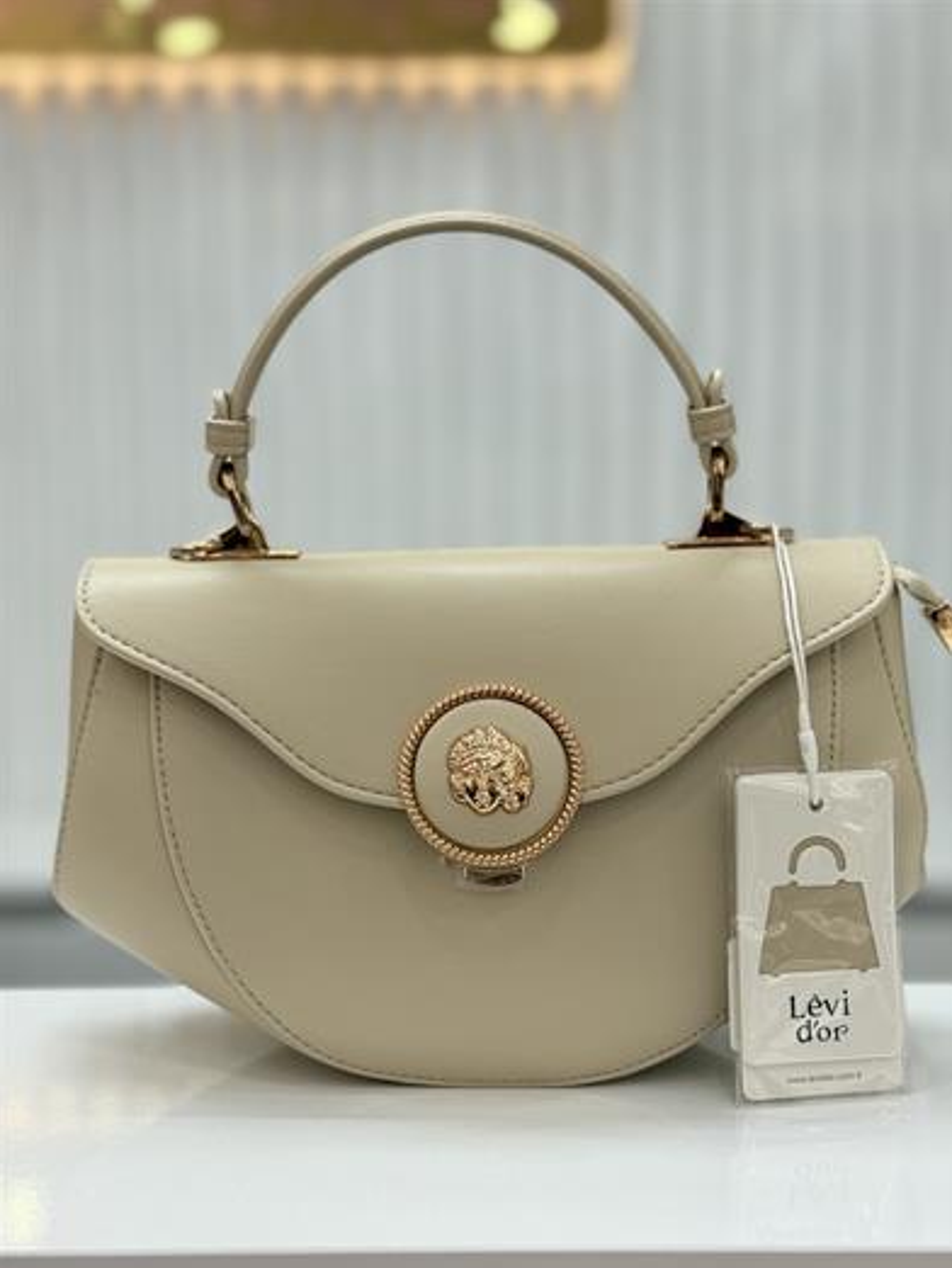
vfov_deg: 38.9
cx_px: 483
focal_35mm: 49
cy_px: 645
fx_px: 1795
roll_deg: +0.2
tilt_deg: -6.3
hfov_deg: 29.7
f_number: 1.78
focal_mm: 6.76
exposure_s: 1/208
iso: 64
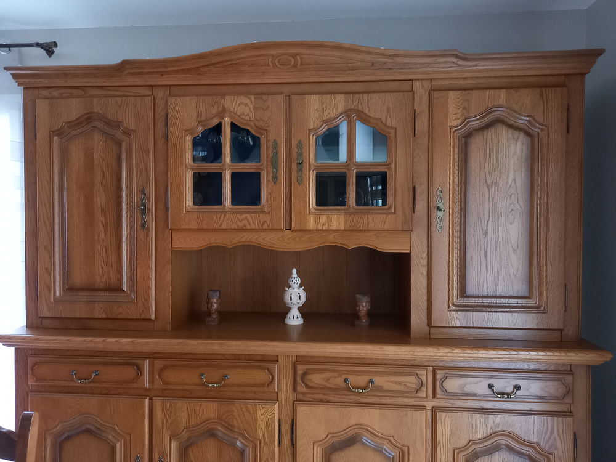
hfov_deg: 69.4
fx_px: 445
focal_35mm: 25
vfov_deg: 54.9
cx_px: 308
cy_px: 231
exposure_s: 1/20
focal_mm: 4.6
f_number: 2
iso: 800
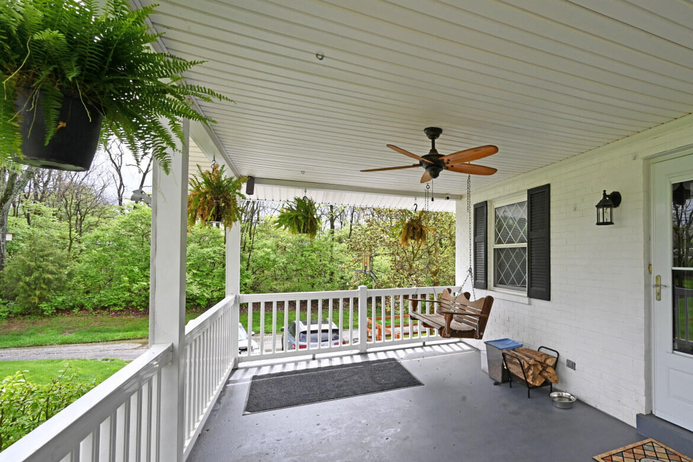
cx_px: 445
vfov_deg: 67.3
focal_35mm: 18
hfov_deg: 87.7
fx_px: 346
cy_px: 252
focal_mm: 14
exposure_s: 1/160
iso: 280
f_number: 13
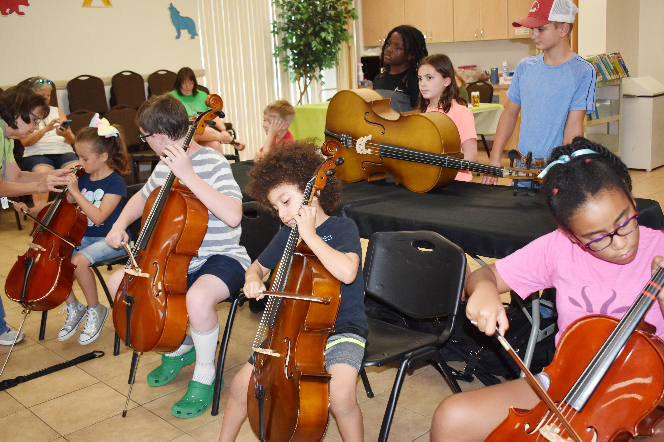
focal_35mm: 39
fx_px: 719
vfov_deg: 34.2
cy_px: 221
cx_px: 332
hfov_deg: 49.6
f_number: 4
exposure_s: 1/80
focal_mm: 26
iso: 800
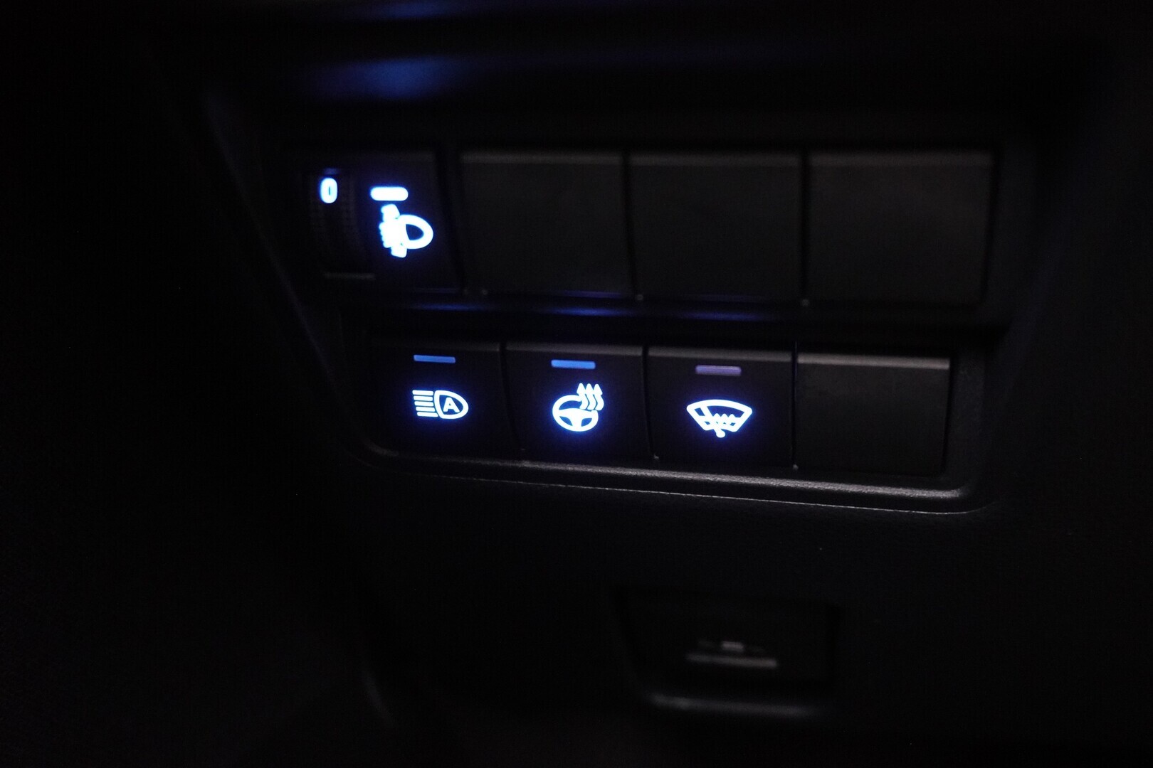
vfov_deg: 35.5
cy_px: 384
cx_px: 576
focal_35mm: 38
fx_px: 1201
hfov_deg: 51.3
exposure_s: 1/3
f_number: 4.5
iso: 6400
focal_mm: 25
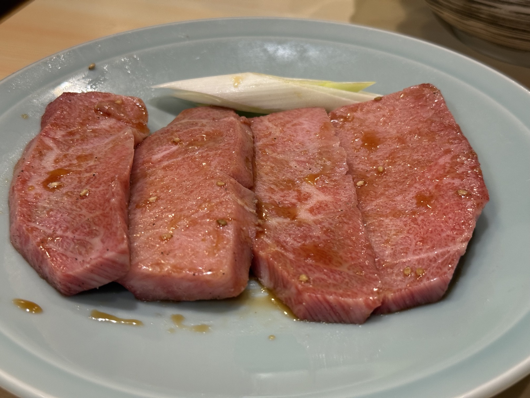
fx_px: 735
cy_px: 199
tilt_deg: -37.2
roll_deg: +1.2
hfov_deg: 39.7
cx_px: 265
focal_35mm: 48
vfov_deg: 30.3
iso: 160
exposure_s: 1/60
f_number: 1.78
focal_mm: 6.76
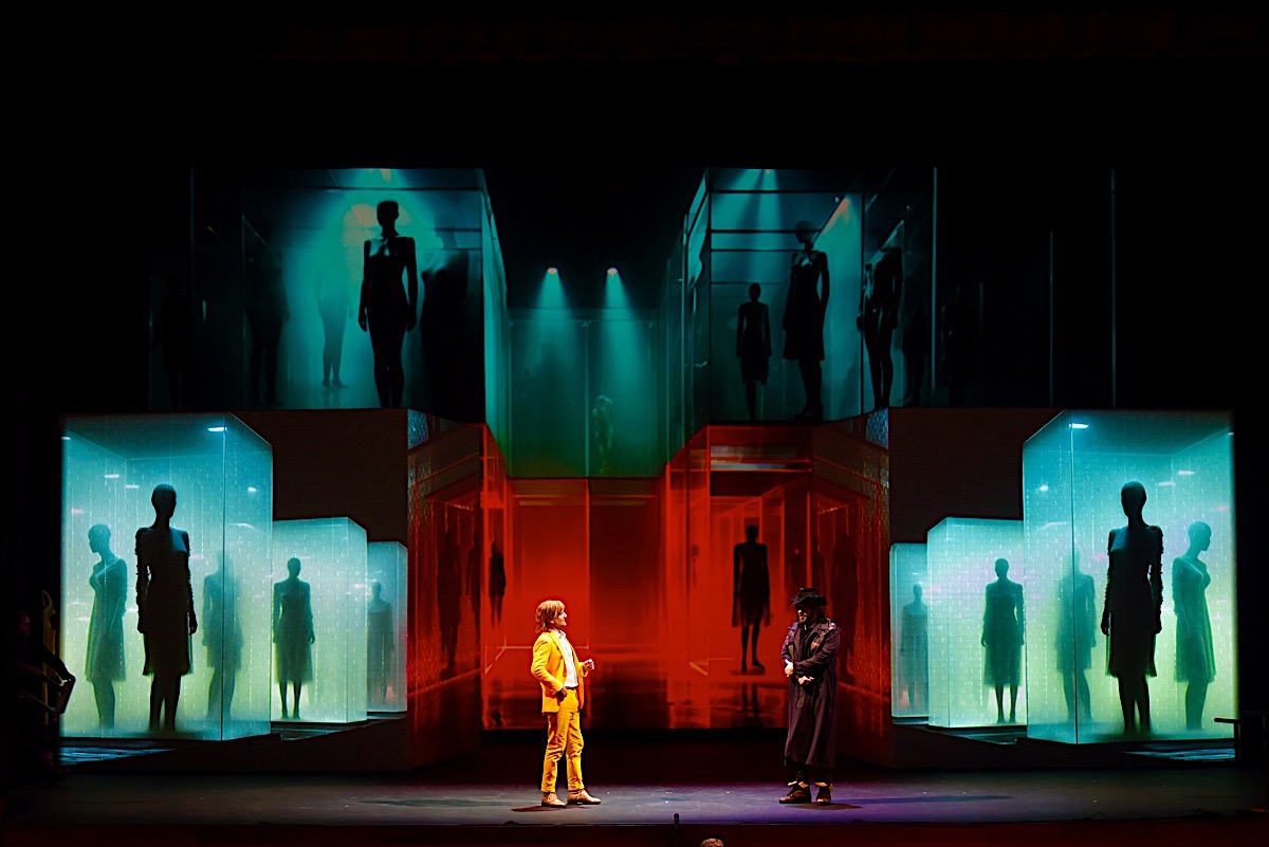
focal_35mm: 78
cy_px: 424
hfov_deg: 26.0
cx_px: 634
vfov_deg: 17.5
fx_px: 2750
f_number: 2.8
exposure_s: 1/80
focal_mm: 78
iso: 2000
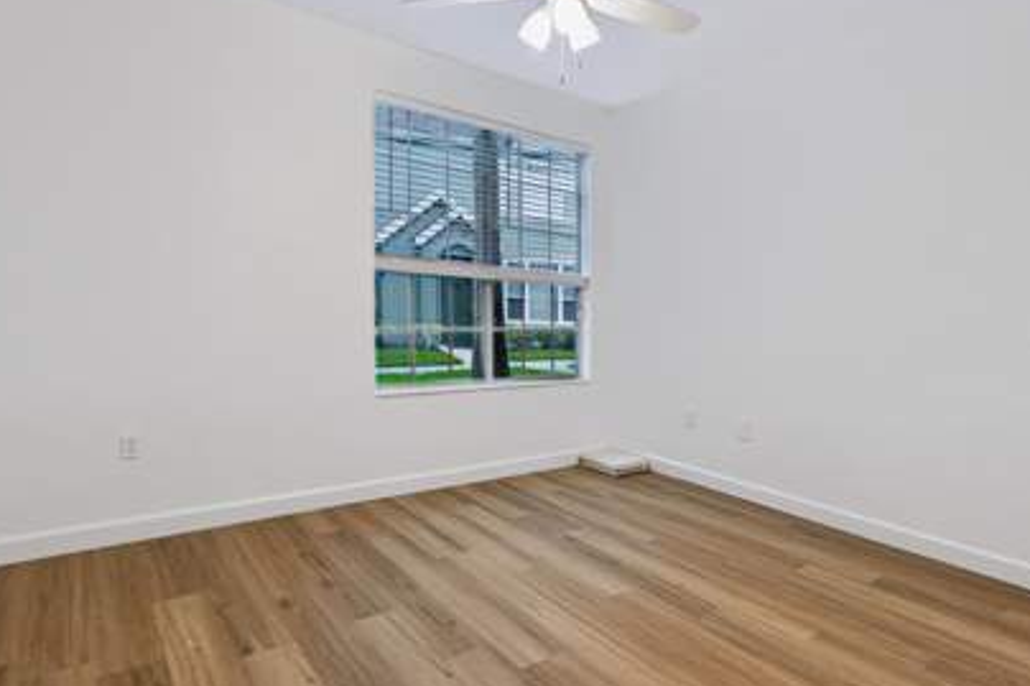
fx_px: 543
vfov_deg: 64.5
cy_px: 333
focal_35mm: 19
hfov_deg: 86.9
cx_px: 497
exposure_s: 1/100
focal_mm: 16
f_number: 5.6
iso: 200
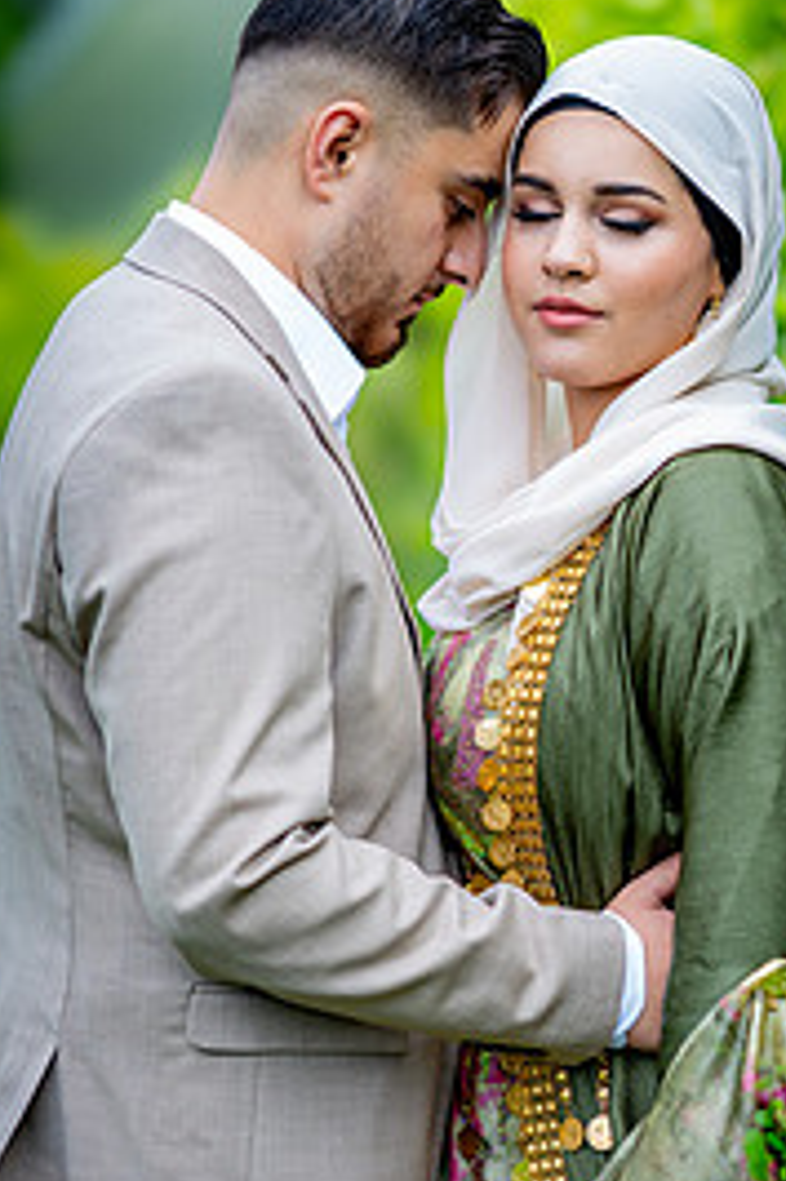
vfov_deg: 14.2
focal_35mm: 144
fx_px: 4722
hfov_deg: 9.5
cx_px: 524
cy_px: 821
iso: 100
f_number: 1.4
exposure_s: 1/2500
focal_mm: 85
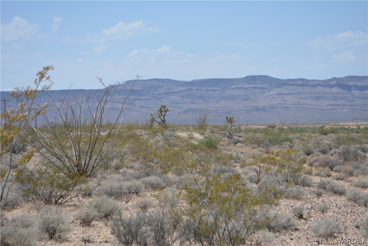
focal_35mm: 82
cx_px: 184
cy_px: 123
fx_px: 844
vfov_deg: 16.6
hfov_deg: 24.6
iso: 400
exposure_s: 1/1600
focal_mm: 55
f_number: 7.1
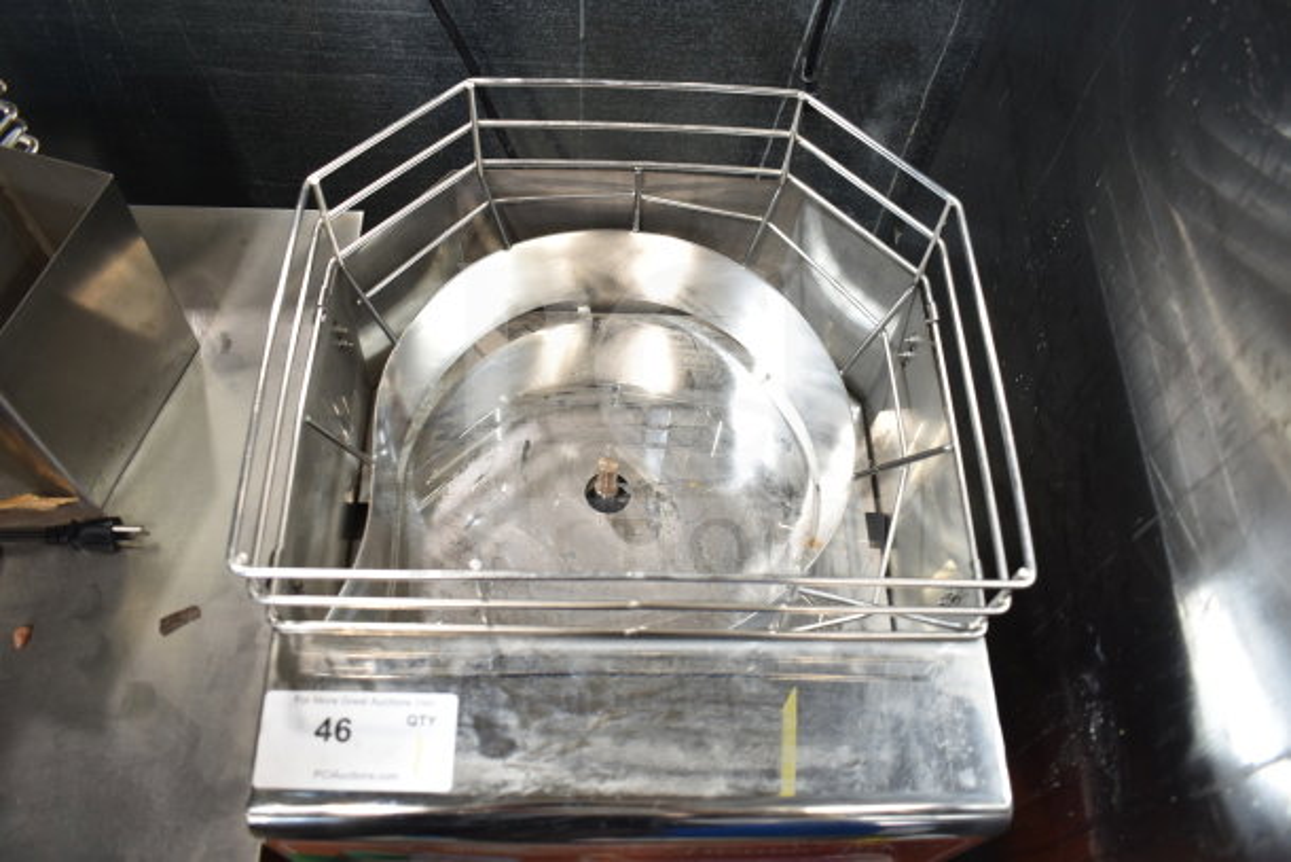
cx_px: 646
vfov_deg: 43.6
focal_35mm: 30
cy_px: 431
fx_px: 1076
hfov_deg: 61.9
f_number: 3.5
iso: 320
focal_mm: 20
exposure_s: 1/30
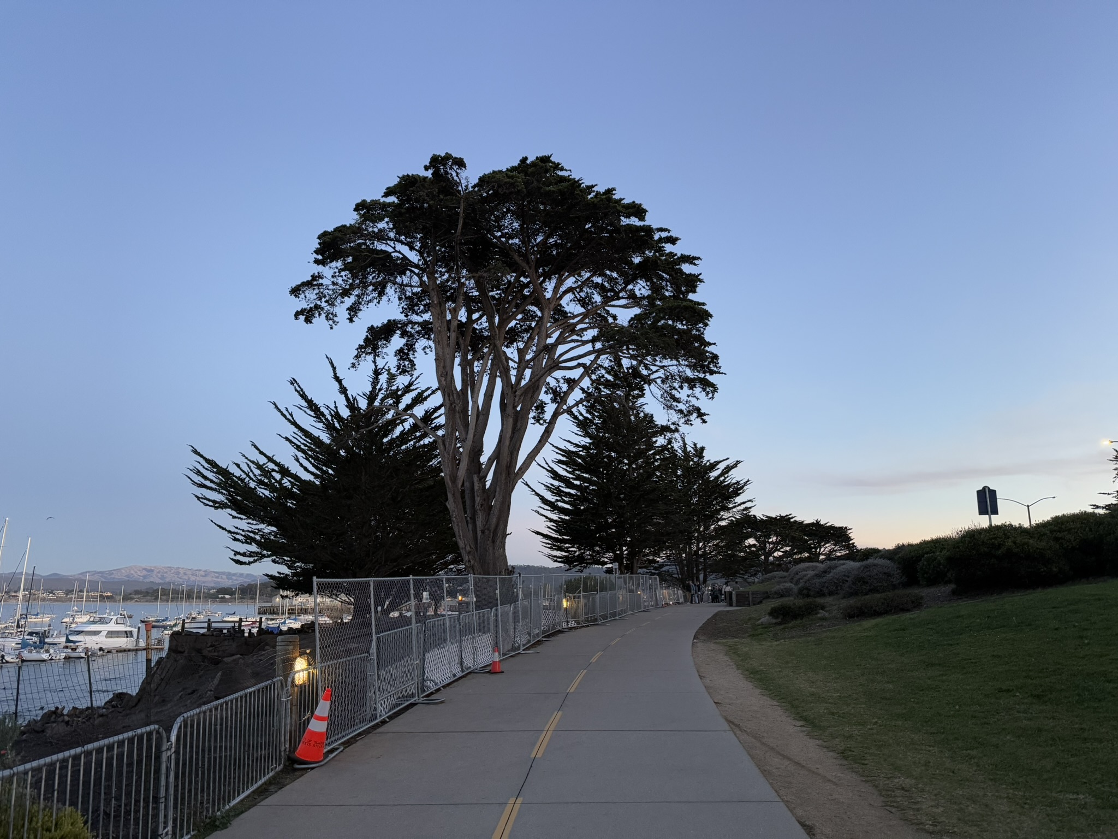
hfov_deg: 71.6
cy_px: 420
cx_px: 559
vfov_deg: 56.8
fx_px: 775
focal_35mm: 24
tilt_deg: +10.9
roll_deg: -1.4
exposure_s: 1/60
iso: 320
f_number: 1.78
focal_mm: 6.76
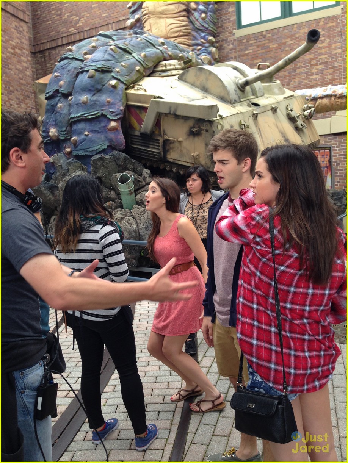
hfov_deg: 43.0
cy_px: 232
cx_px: 174
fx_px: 442
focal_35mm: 33
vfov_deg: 55.3
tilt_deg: -4.3
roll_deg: +3.0
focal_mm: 4.12
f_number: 2.4
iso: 50
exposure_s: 1/202
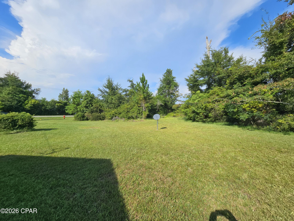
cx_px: 147
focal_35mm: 13
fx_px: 110
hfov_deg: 106.2
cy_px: 110
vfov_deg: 89.9
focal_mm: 2.2
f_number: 2.2
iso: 50
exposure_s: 1/3238
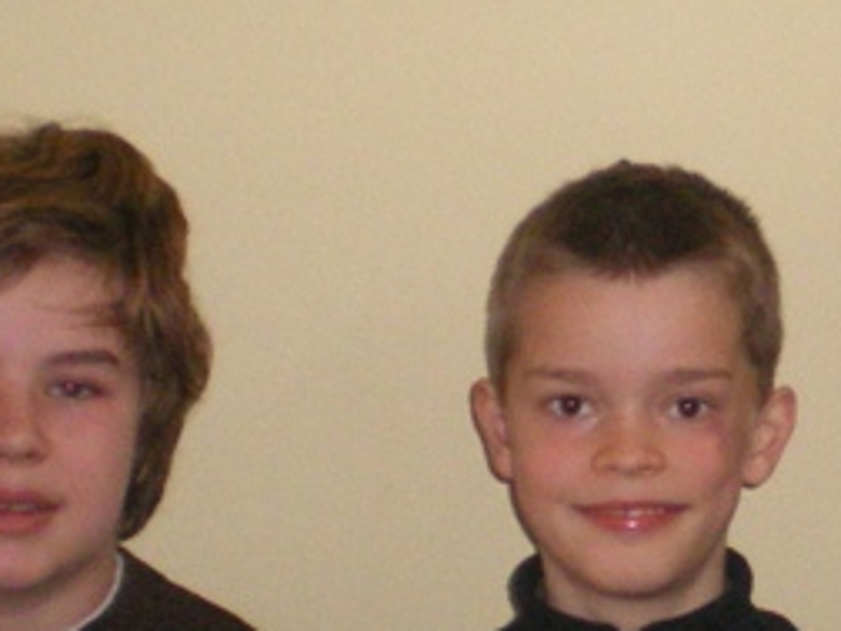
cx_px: 961
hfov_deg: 13.8
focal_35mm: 139
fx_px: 3377
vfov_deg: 10.7
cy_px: 402
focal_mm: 6.3
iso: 400
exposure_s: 1/50
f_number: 3.1
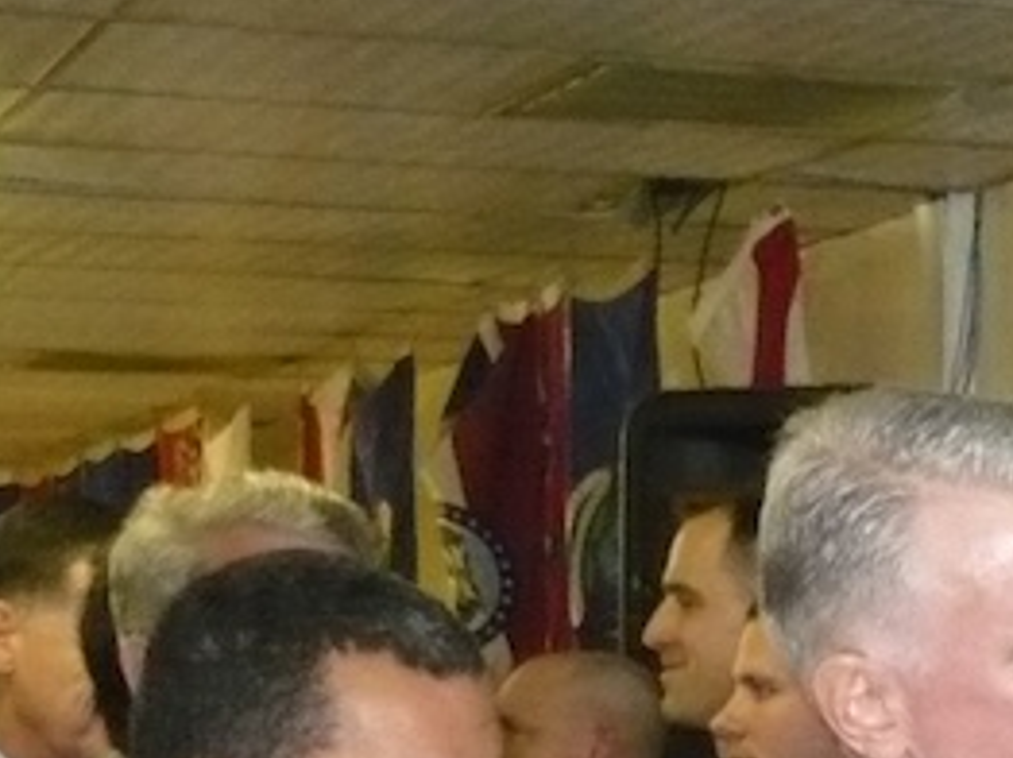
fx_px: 4824
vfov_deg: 8.7
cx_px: 1330
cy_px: 1218
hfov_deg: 11.7
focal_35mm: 165
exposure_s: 1/30
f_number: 3
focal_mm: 6.6
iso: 400
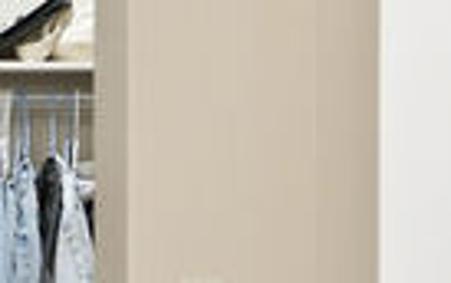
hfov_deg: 10.2
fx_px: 2252
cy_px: 334
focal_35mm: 183
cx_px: -553
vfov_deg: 7.1
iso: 250
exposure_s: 1/3.33
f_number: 8
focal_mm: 24
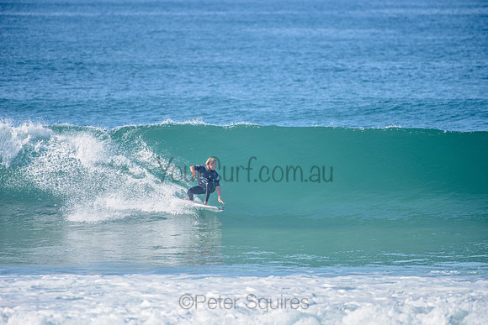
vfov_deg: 2.8
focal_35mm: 500
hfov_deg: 4.1
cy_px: 162
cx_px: 244
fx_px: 6779
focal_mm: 500
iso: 250
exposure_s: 1/1600
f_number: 5.6
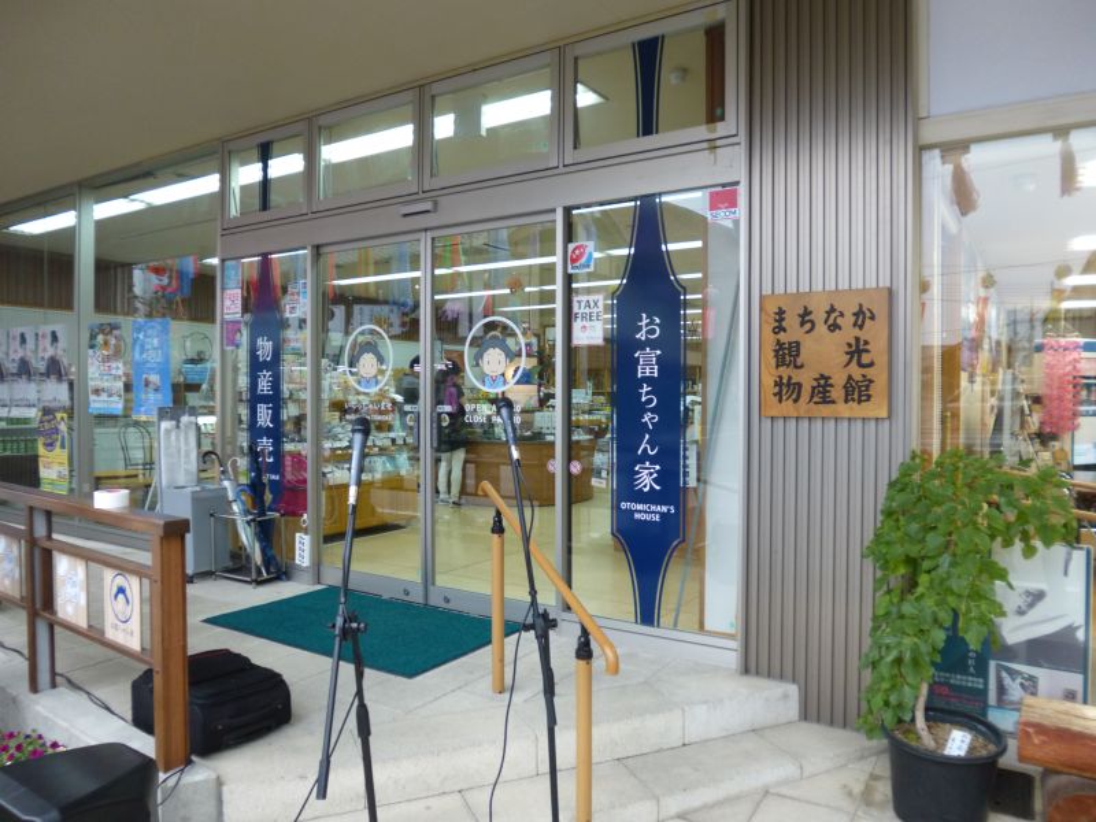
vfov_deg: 56.8
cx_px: 548
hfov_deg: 71.6
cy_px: 411
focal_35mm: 24
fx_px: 760
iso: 200
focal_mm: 4.3
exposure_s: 1/60
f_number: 2.8
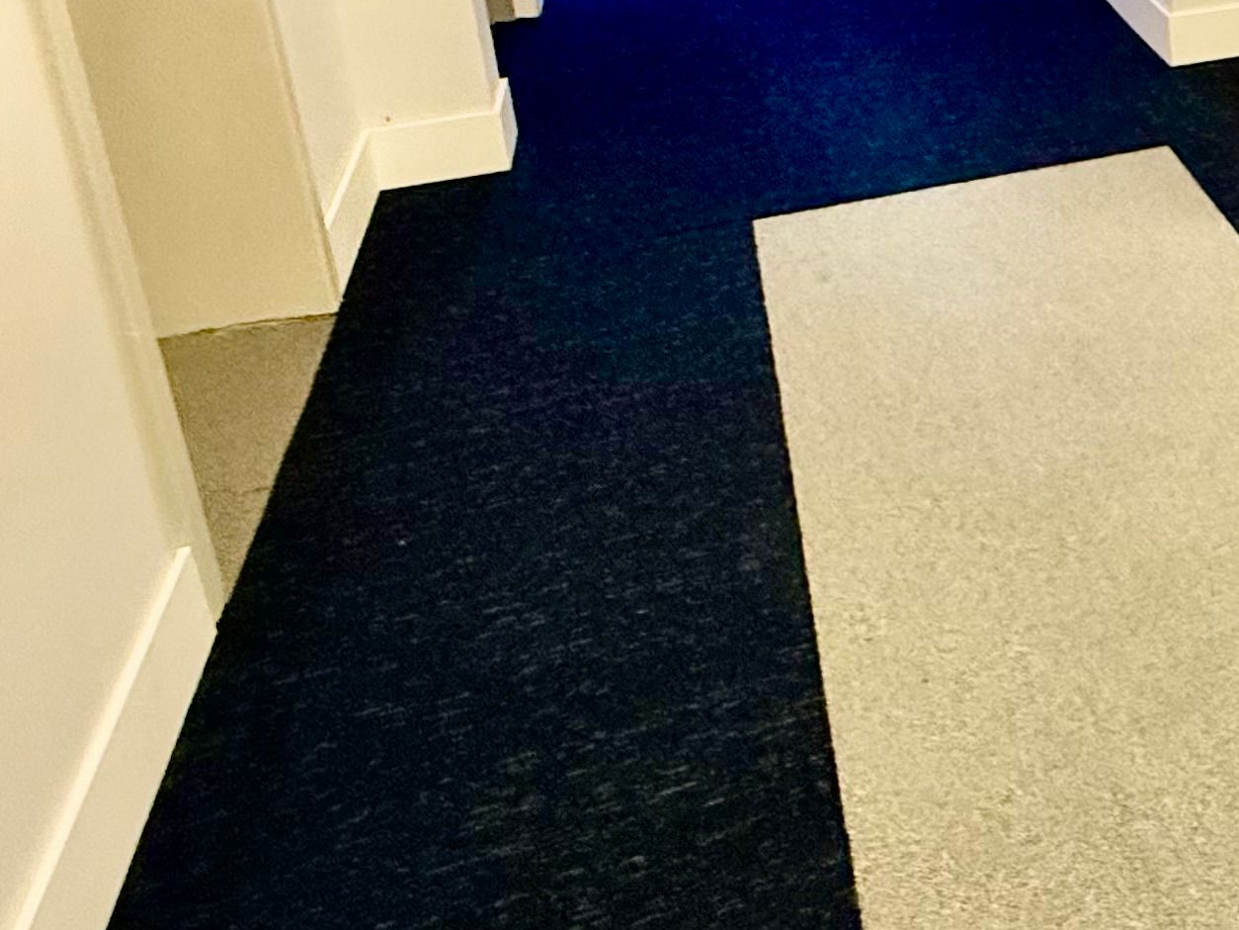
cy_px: -22
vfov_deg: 29.8
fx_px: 1611
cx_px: 1486
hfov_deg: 34.0
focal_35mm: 45
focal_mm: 2.22
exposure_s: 1/60
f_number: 2.2
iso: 500
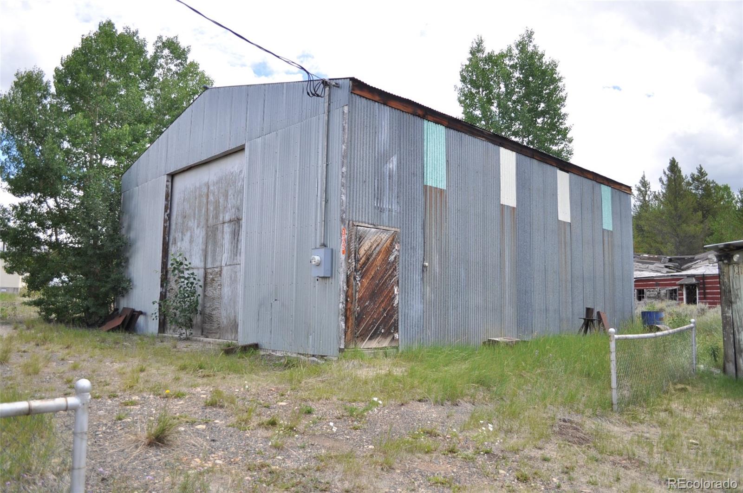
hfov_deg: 67.5
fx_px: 556
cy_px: 246
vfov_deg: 47.8
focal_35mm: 27
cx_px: 372
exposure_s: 1/1600
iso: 400
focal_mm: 18
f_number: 5.6
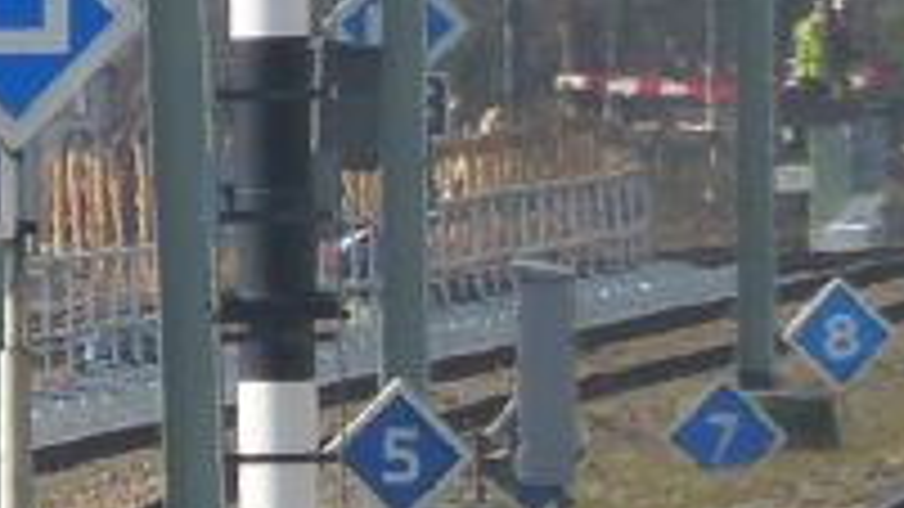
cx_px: 1529
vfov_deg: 0.5
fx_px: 58073
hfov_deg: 0.9
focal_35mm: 2423
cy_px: -463
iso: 100
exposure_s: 1/640
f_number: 4
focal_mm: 67
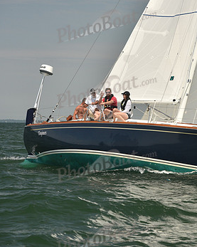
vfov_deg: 14.3
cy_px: 117
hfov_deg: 11.3
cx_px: 194
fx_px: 985
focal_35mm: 135
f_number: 7.1
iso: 320
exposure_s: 1/1000
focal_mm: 86
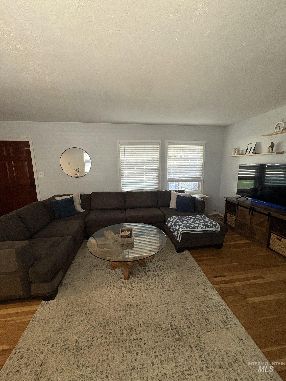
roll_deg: +0.6
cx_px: 143
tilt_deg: -10.6
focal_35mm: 14
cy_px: 190
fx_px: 154
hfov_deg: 85.7
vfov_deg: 102.1
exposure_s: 1/60
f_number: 2.2
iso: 400
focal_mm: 2.22
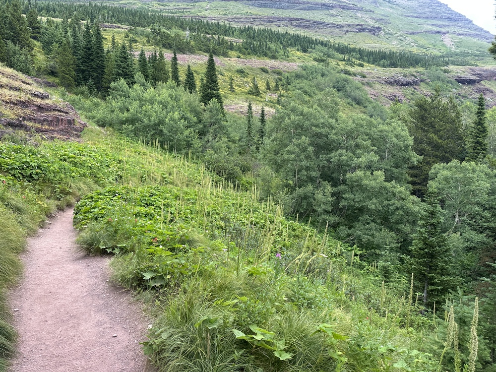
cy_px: 186
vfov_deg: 56.8
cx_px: 248
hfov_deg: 71.6
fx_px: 344
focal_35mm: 24
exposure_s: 1/543
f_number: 1.78
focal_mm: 6.86
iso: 80
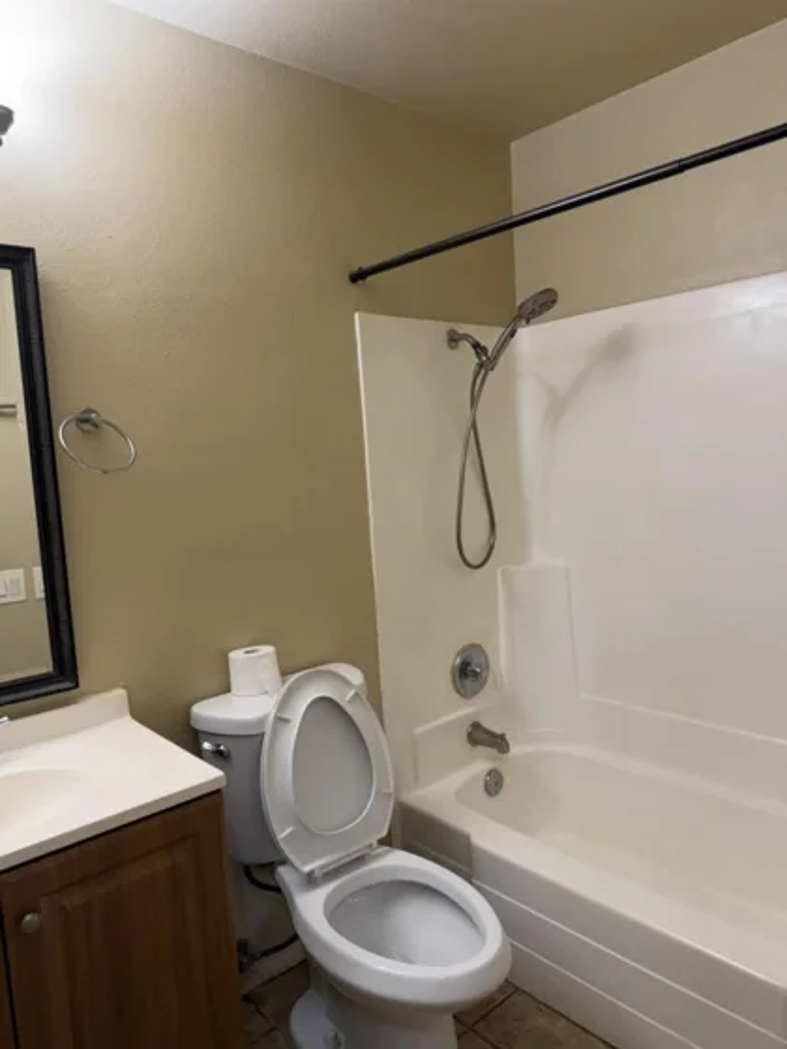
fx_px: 728
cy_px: 524
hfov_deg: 56.8
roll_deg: +3.5
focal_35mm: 24
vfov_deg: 71.6
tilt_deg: -6.0
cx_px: 394
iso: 200
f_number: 1.78
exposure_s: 1/120
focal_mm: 6.76
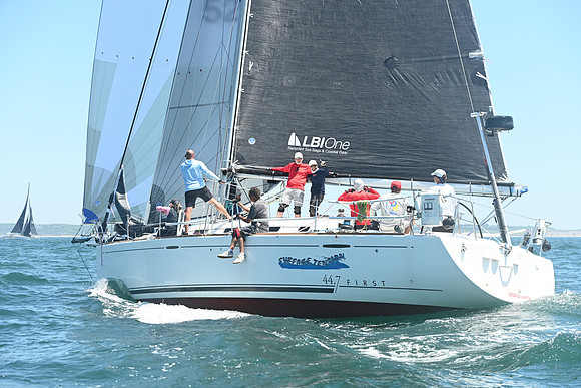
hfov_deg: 28.8
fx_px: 1130
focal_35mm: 70
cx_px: 290
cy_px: 194
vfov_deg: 19.5
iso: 320
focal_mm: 70
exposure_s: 1/1000
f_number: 5
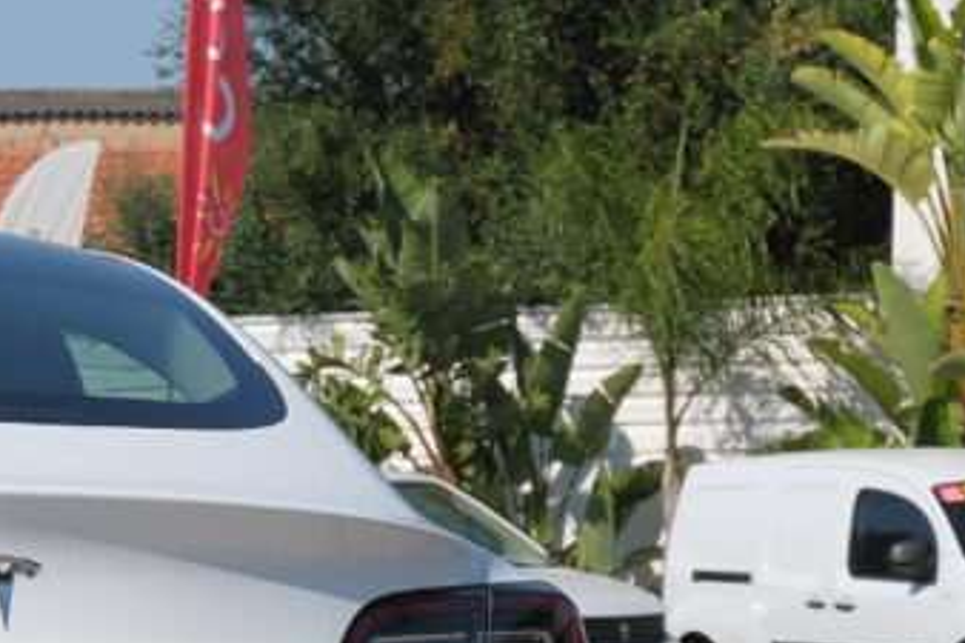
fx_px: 5519
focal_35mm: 206
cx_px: -260
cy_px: 739
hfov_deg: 9.8
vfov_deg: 6.6
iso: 160
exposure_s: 1/500
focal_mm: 45
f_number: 9
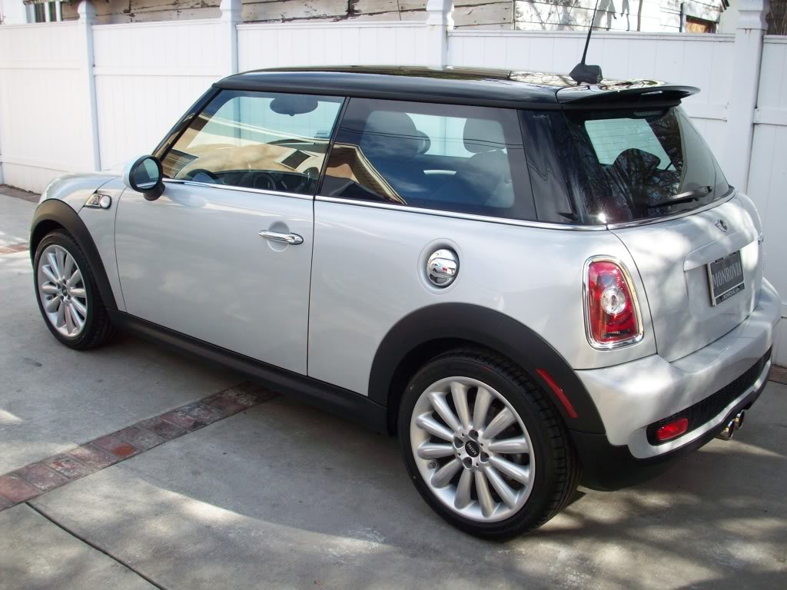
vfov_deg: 38.7
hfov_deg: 50.1
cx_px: 394
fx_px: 841
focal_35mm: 37
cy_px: 295
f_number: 2.8
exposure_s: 1/354
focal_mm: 6.2
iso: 80
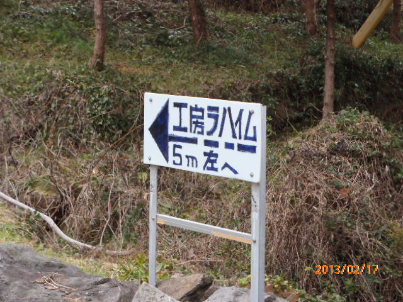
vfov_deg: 14.5
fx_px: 1187
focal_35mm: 102
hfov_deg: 19.3
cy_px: 151
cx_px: 202
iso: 200
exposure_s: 1/40
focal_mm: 18.2
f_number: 5.1
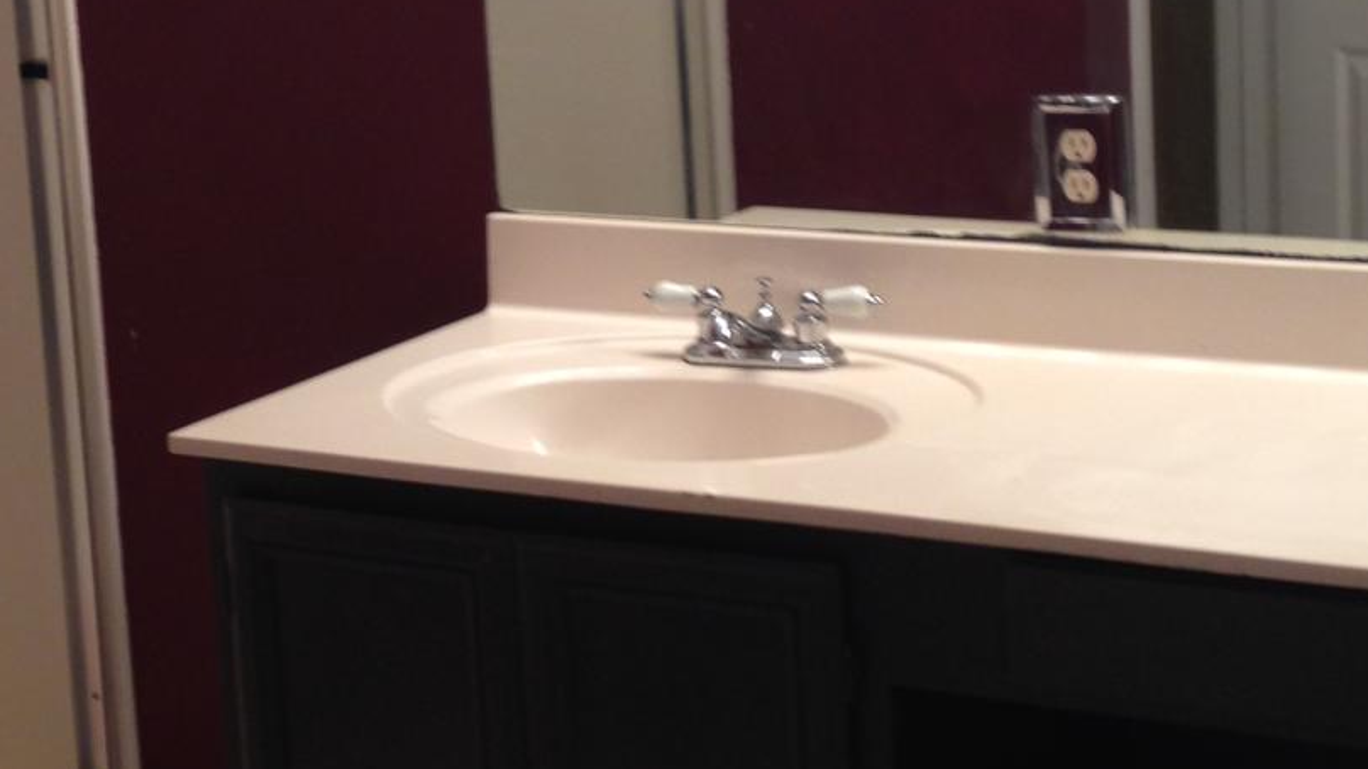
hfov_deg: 23.9
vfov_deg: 13.5
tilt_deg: -7.5
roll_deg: +3.3
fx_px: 3228
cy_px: 183
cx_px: 740
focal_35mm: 89
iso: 50
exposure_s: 1/20
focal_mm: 4.12
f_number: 2.4
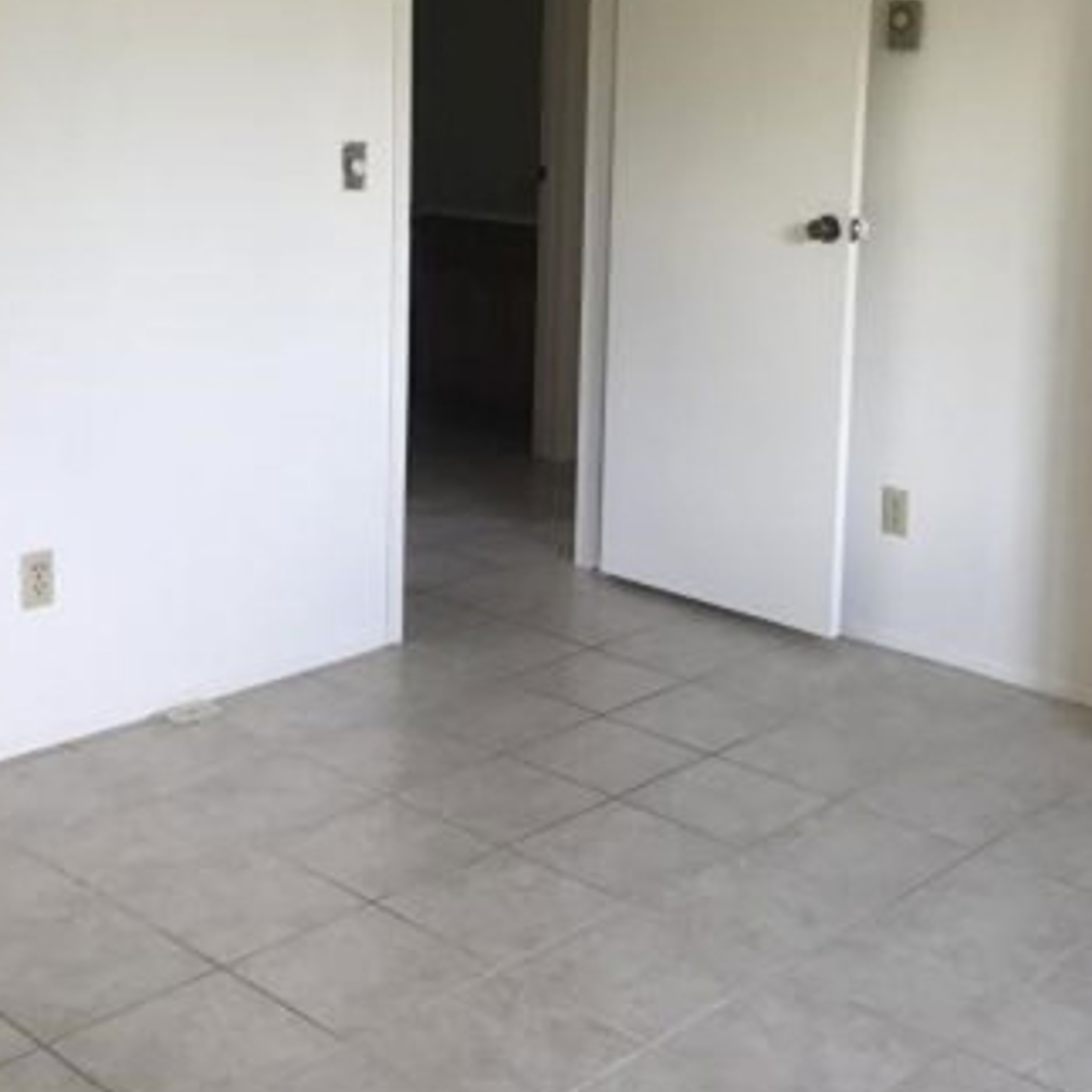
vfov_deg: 34.1
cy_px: 301
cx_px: 605
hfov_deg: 34.6
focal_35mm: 49
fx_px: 1749
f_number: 1.8
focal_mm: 3.99
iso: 40
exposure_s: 1/90
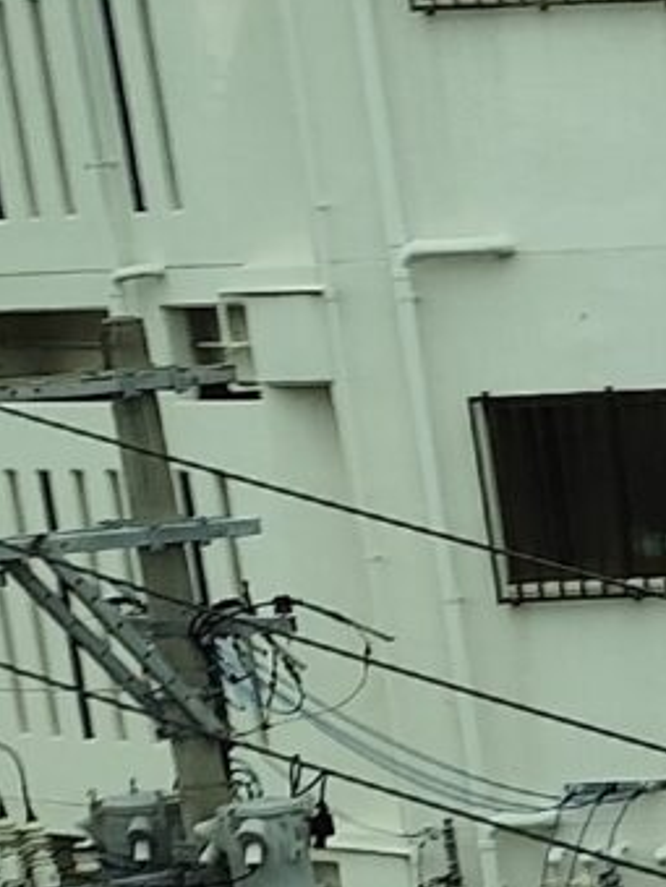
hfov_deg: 7.4
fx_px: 4438
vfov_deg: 10.9
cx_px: 2087
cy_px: 1391
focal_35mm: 173
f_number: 1.65
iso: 50
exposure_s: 1/100
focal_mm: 6.14
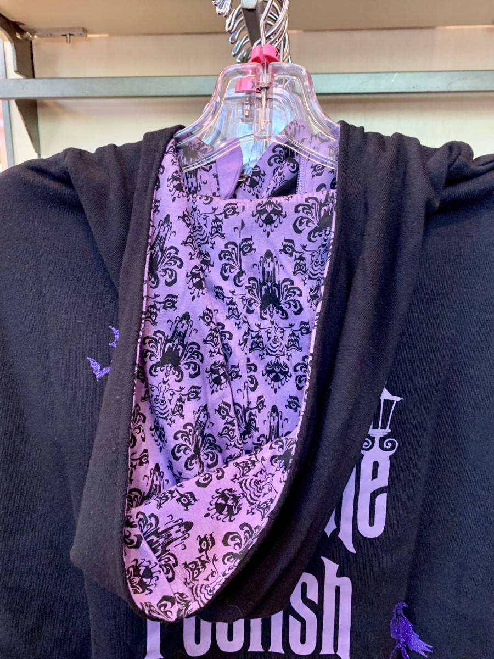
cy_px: 330
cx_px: 247
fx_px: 495
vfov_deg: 67.3
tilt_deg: -11.5
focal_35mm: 26
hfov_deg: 53.1
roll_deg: -0.6
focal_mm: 4.25
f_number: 1.8
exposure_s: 1/40
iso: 320
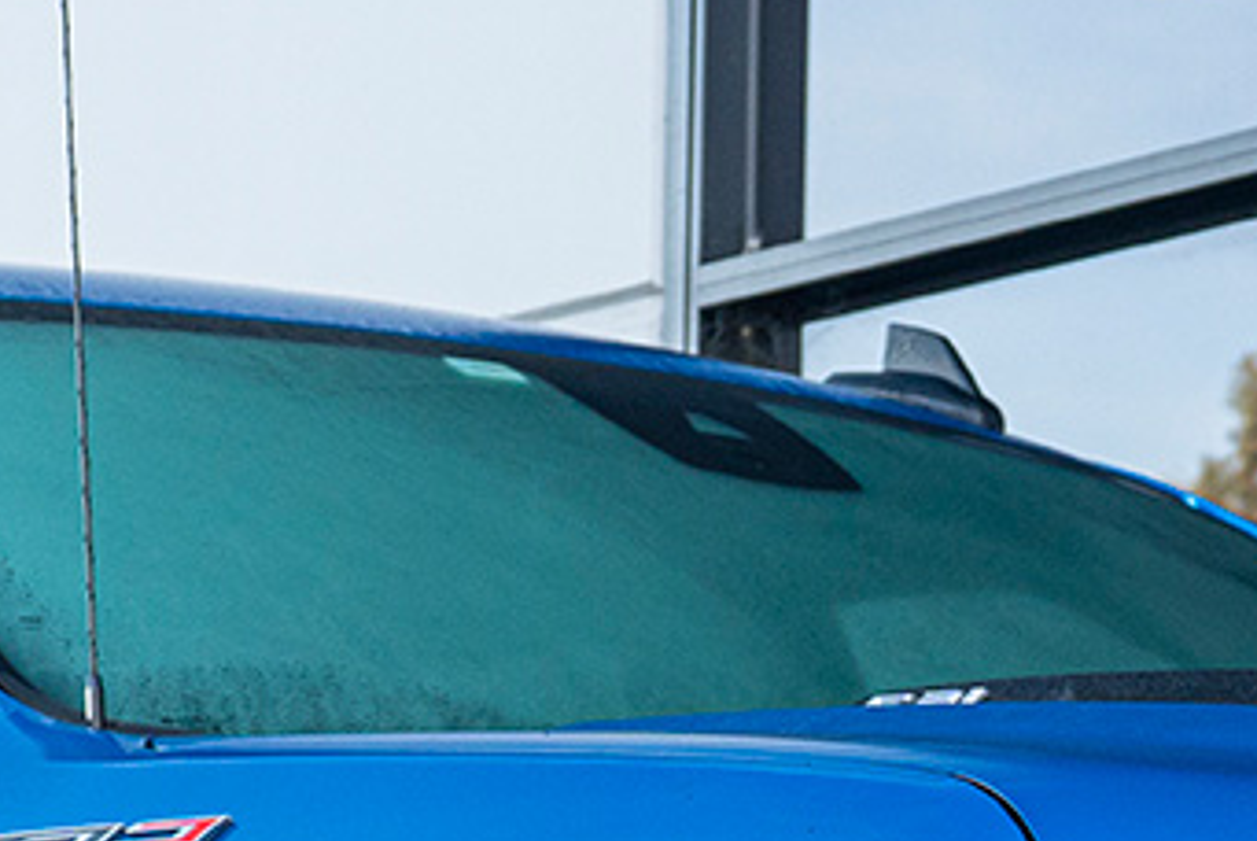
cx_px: 472
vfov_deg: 7.8
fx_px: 6081
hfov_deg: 11.8
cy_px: 1276
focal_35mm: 174
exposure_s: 1/160
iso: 400
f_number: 4
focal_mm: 33
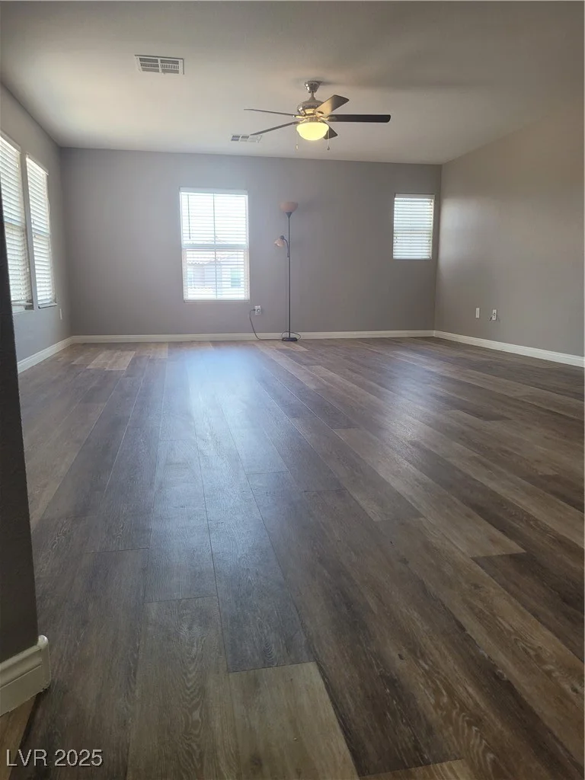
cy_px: 390
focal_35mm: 26
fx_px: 586
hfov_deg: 53.1
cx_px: 292
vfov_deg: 67.3
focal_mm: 5.4
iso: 100
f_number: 1.8
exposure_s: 1/120
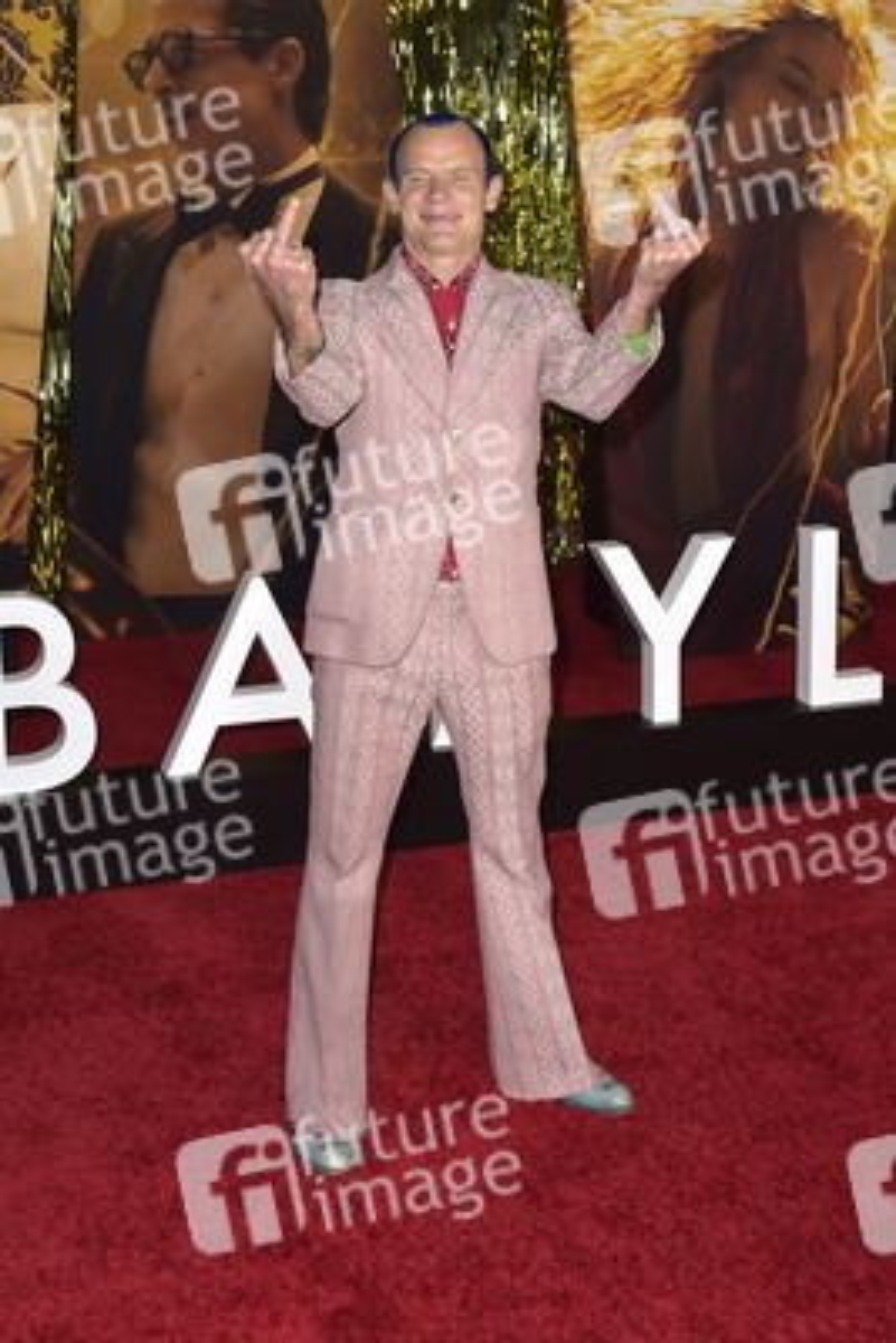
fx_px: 1790
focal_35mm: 48
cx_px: 448
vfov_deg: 41.1
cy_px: 672
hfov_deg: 28.1
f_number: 6.3
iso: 800
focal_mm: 48
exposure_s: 1/250
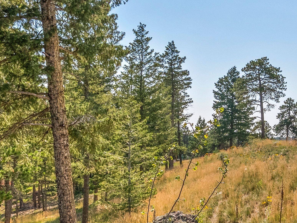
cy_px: 151
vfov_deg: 28.9
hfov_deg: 37.2
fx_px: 429
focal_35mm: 50
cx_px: 226
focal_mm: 19
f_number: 7.1
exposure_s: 1/1600
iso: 640
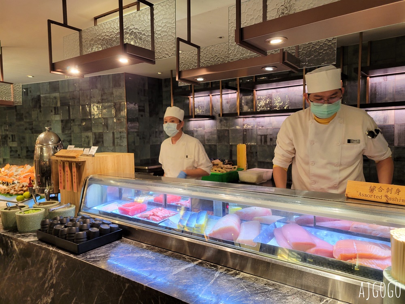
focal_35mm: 26
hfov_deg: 67.3
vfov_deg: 53.1
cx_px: 202
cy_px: 152
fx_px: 304
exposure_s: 1/40
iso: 250
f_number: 1.8
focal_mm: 5.4
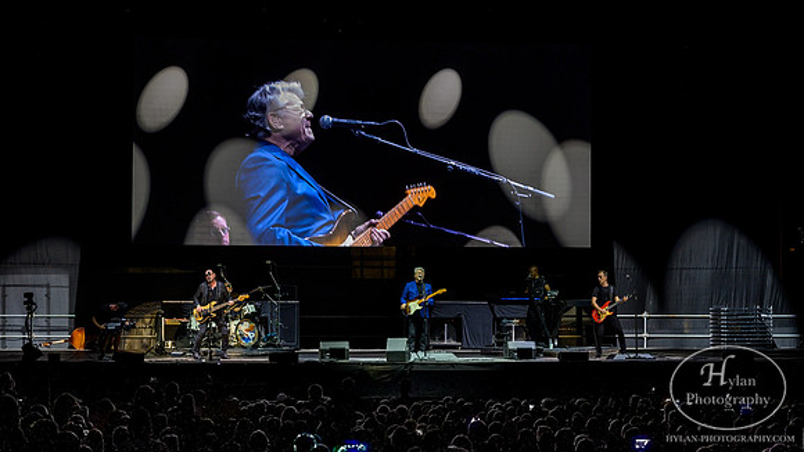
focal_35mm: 107
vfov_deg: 11.3
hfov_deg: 20.1
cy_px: 185
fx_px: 2274
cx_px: 416
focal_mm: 70
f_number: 5
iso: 560
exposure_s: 1/100
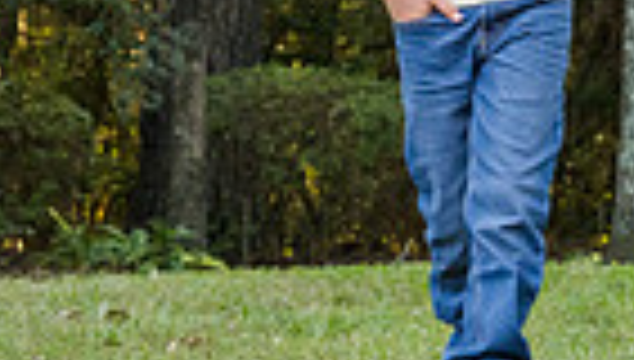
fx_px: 6098
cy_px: -288
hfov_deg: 5.8
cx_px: 1284
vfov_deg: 3.4
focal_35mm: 362
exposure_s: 1/200
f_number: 8
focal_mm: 75
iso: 2000
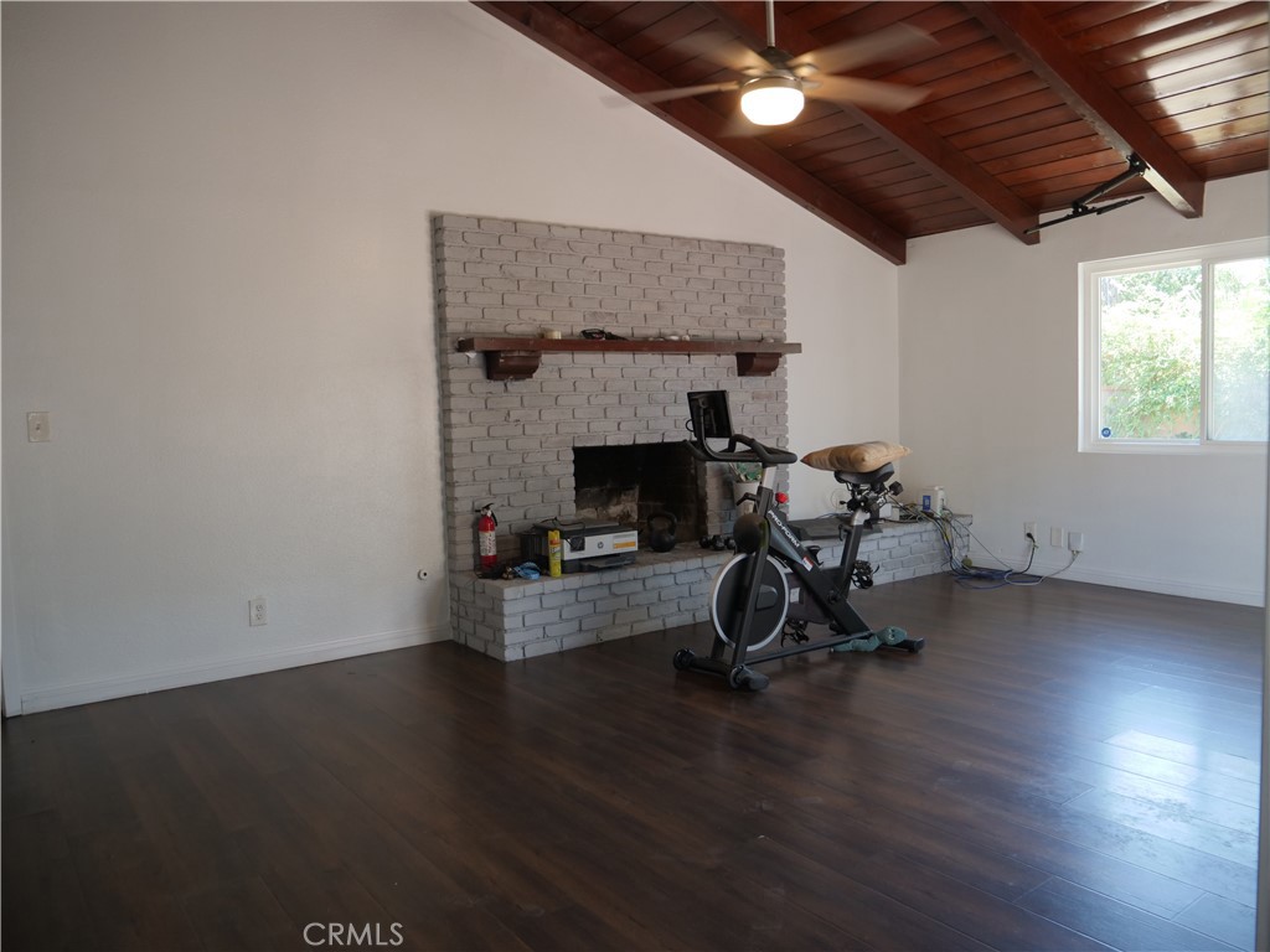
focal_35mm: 24
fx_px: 881
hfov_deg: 71.6
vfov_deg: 56.8
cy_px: 476
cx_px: 635
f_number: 2.8
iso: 320
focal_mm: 12
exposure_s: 1/60
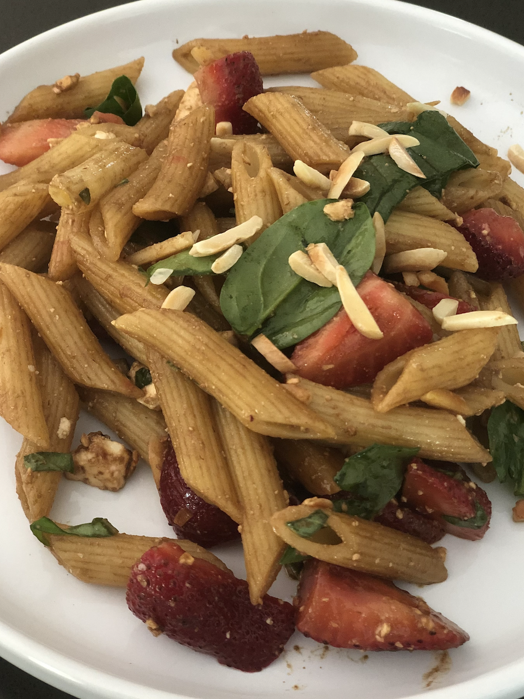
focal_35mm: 58
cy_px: 365
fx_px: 1171
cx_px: 281
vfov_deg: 33.2
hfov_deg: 25.2
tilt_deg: -53.7
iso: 160
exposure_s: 1/24
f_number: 2.4
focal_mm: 6
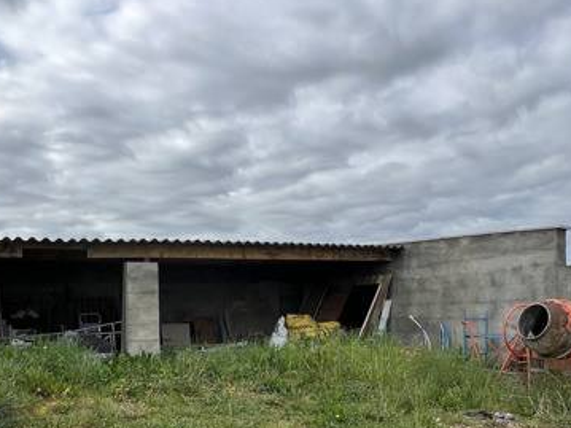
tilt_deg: -0.2
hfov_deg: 61.6
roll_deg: +1.4
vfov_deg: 46.7
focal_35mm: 29
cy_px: 315
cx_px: 259
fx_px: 478
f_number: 1.8
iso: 32
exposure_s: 1/827
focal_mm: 1.57
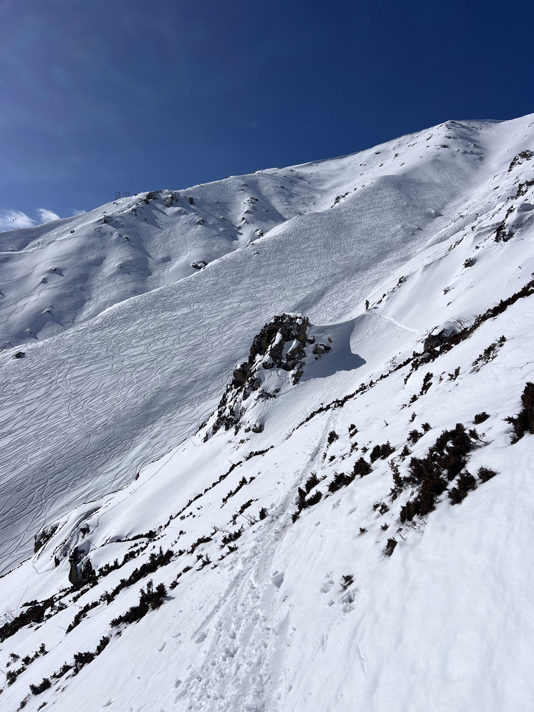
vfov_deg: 67.3
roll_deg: +2.0
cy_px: 356
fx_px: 535
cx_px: 267
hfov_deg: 53.1
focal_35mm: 26
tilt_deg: +1.1
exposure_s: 1/19231
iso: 40
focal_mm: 5.7
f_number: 1.5
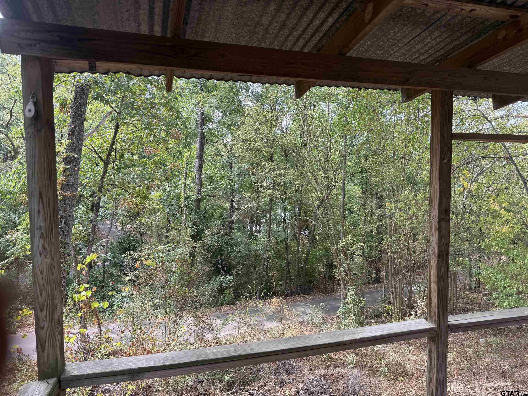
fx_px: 366
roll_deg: -2.3
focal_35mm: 24
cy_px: 198
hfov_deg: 71.6
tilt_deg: -5.6
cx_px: 264
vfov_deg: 56.8
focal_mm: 6.76
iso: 80
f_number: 1.78
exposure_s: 1/356
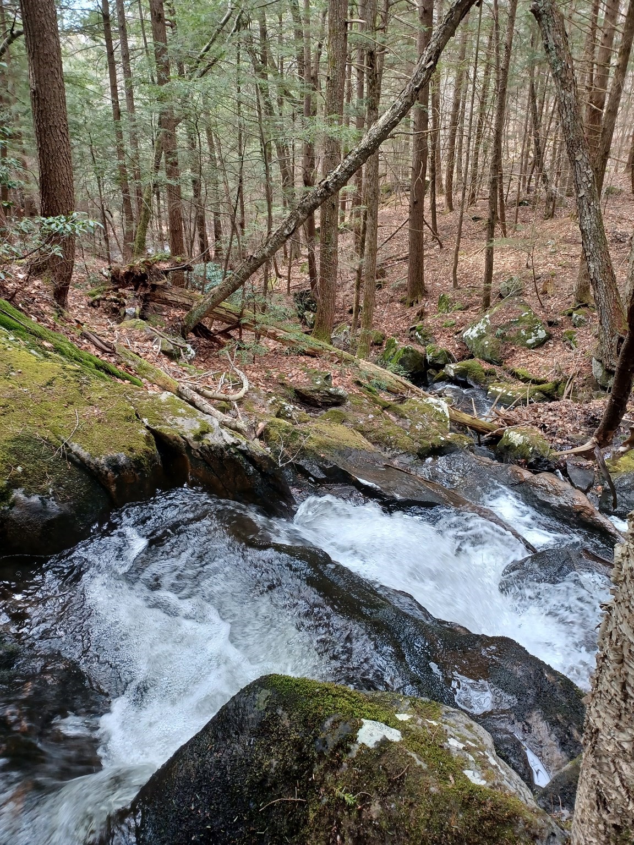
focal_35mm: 25
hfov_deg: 54.9
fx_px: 611
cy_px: 422
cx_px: 317
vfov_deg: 69.4
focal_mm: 4.6
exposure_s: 1/59
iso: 125
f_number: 1.8
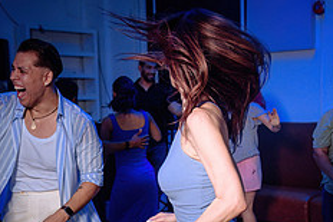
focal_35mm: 75
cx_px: 217
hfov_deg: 26.8
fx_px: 694
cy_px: 228
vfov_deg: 17.7
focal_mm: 30
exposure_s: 1/125
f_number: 3.2
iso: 800
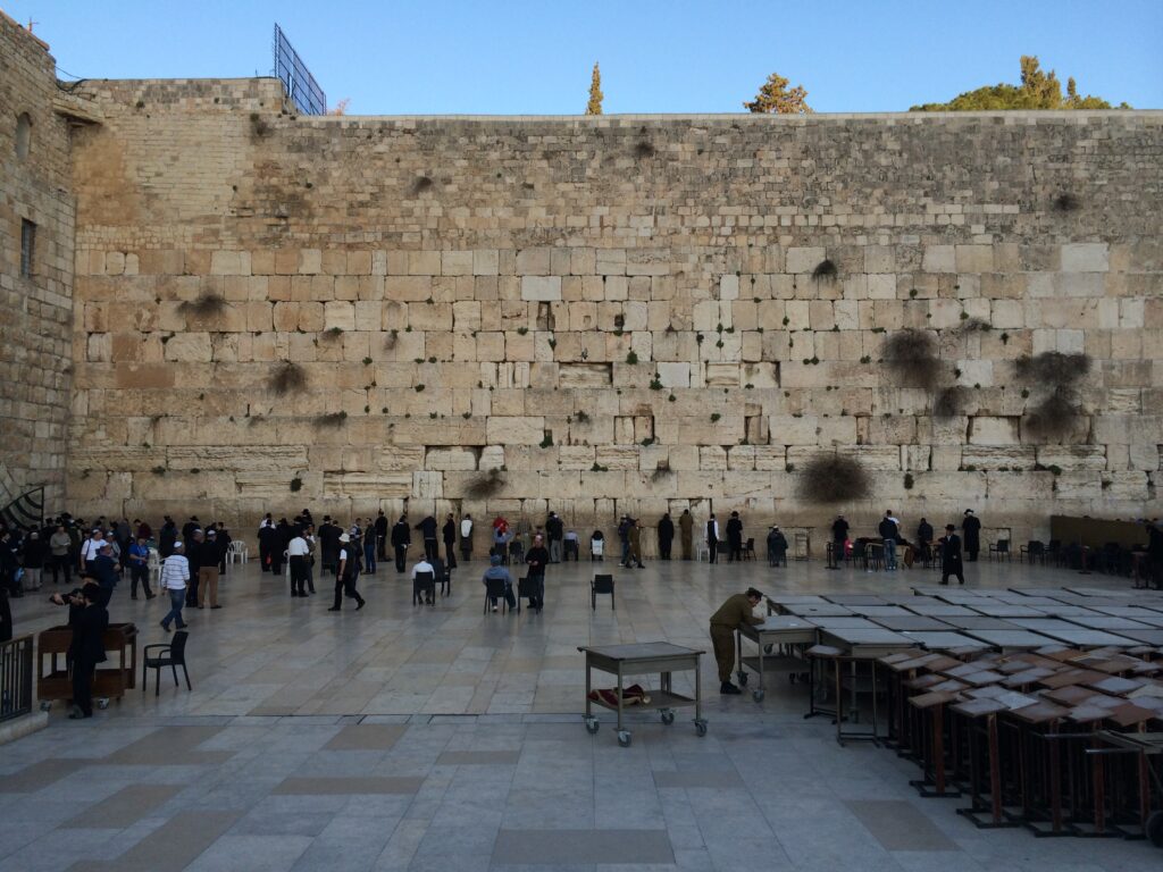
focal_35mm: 30
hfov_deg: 60.0
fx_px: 1008
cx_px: 582
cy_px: 436
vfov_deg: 46.8
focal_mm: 4.12
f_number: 2.2
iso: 32
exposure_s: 1/540
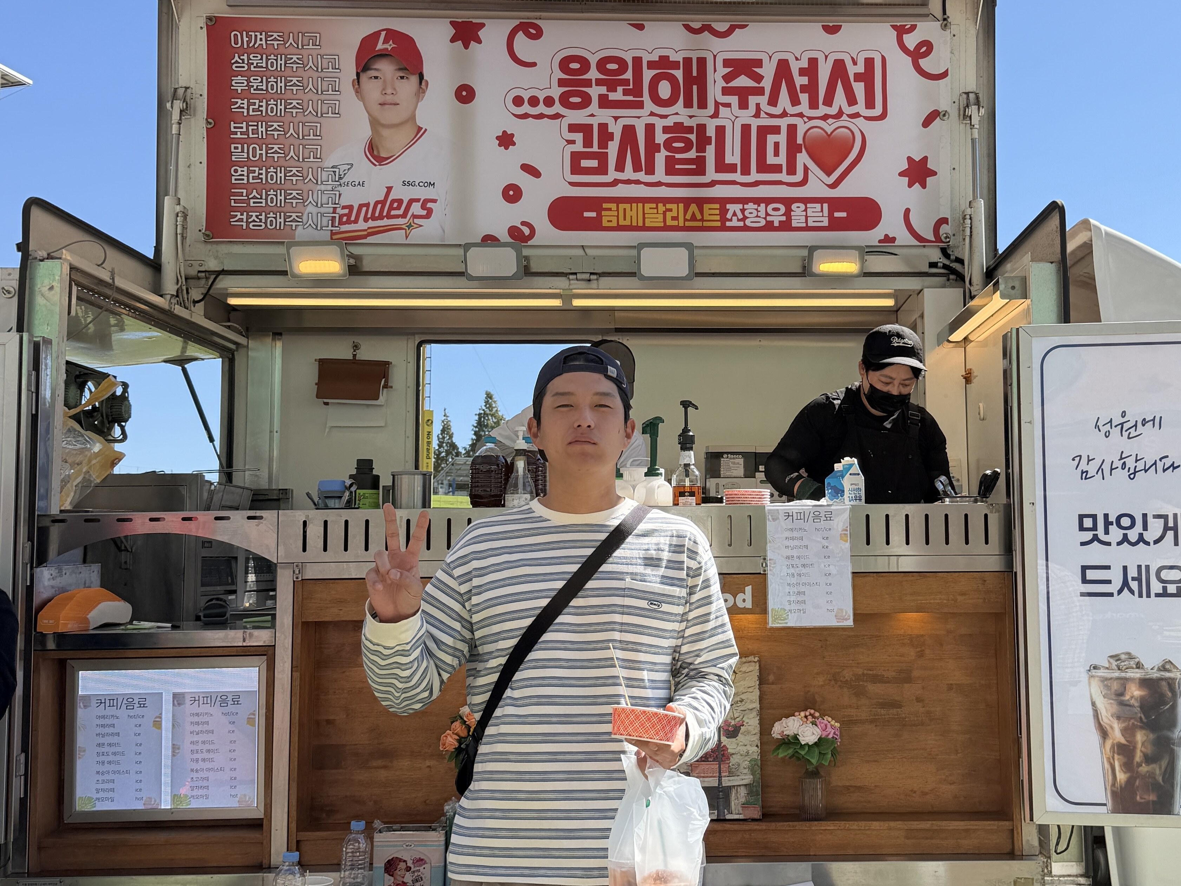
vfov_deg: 56.8
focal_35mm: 24
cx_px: 590
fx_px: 819
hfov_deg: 71.6
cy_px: 443
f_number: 1.78
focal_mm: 6.76
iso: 80
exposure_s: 1/2525
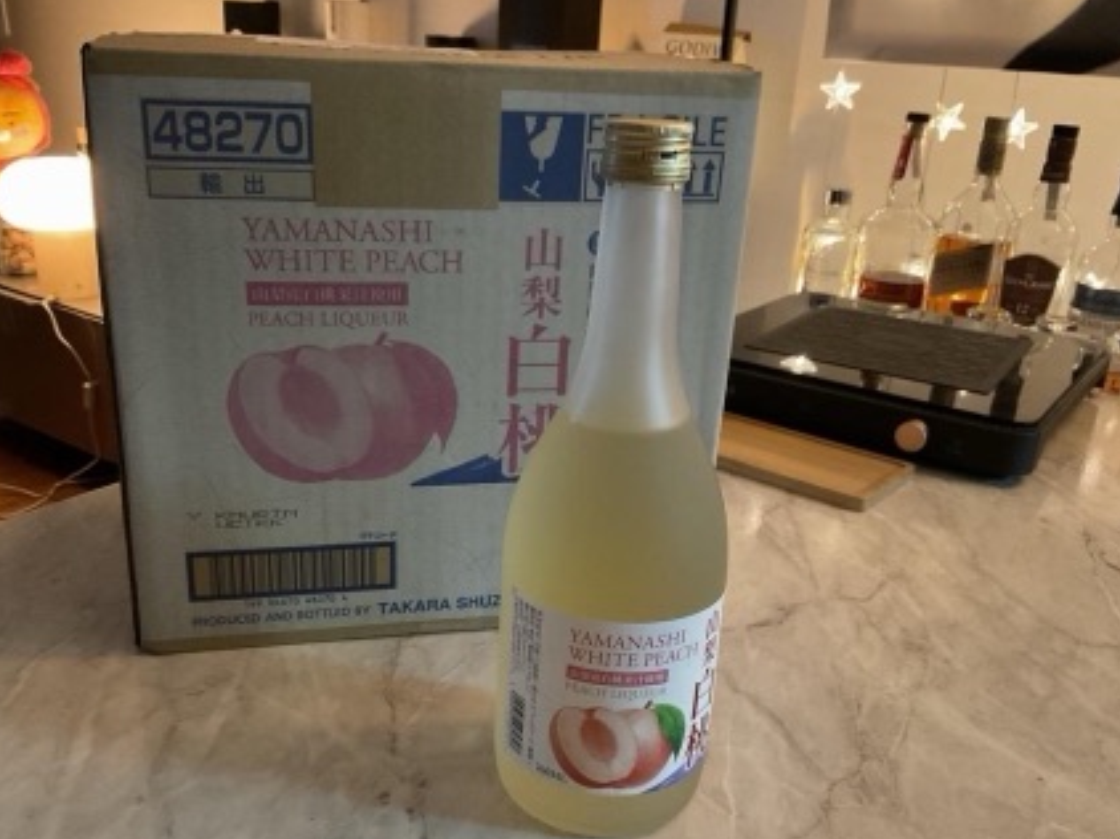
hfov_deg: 55.4
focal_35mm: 33
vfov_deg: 42.8
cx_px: 544
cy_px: 465
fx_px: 1067
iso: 320
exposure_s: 1/30
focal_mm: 3
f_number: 1.8
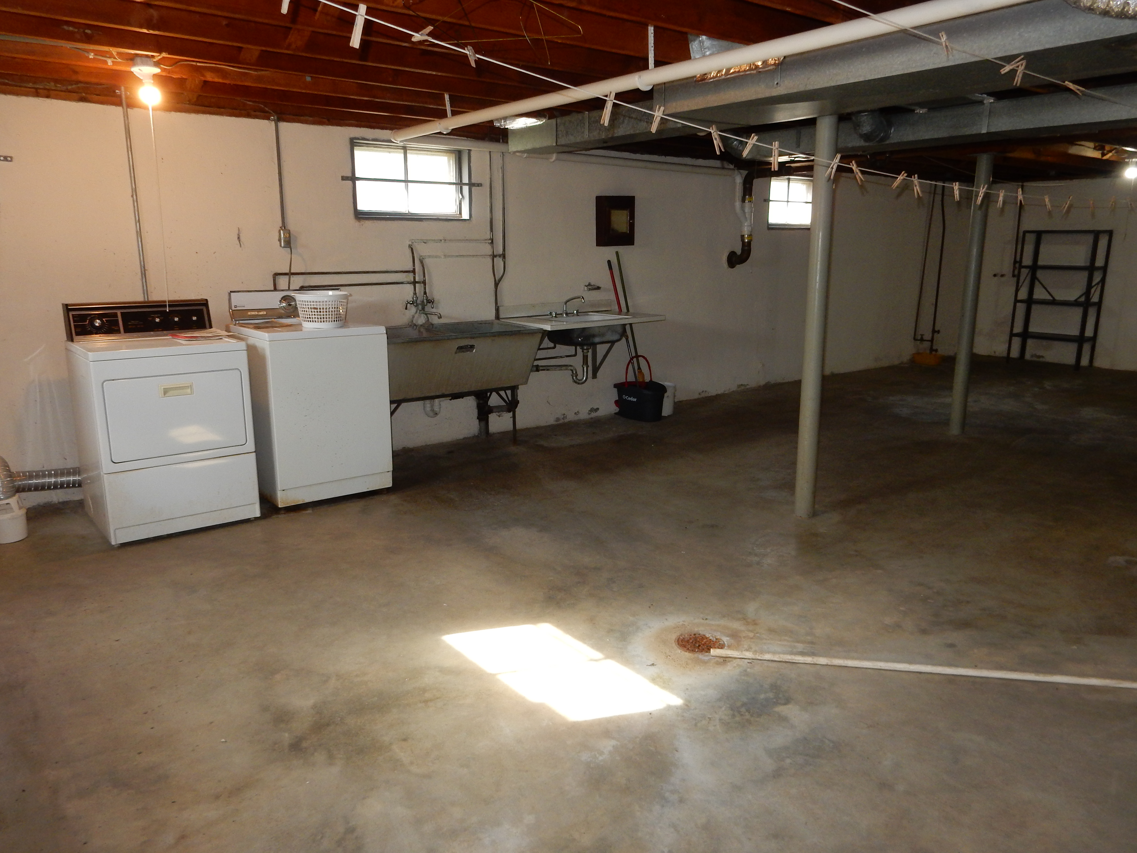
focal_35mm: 25
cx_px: 568
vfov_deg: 54.9
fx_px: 821
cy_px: 426
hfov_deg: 69.4
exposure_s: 1/30
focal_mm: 4.5
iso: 220
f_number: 3.7
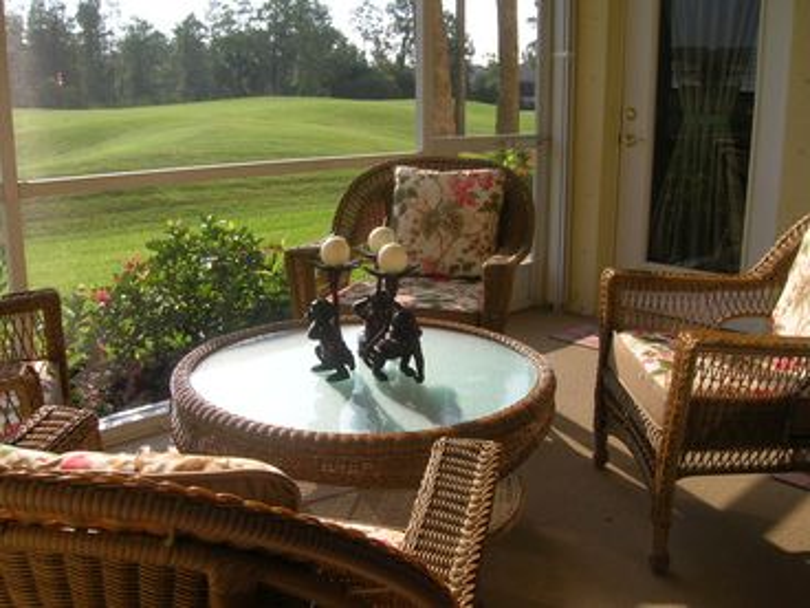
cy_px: 304
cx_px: 405
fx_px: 796
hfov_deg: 54.0
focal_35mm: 34
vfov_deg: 41.8
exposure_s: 1/180
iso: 50
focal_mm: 5.7
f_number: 4.9
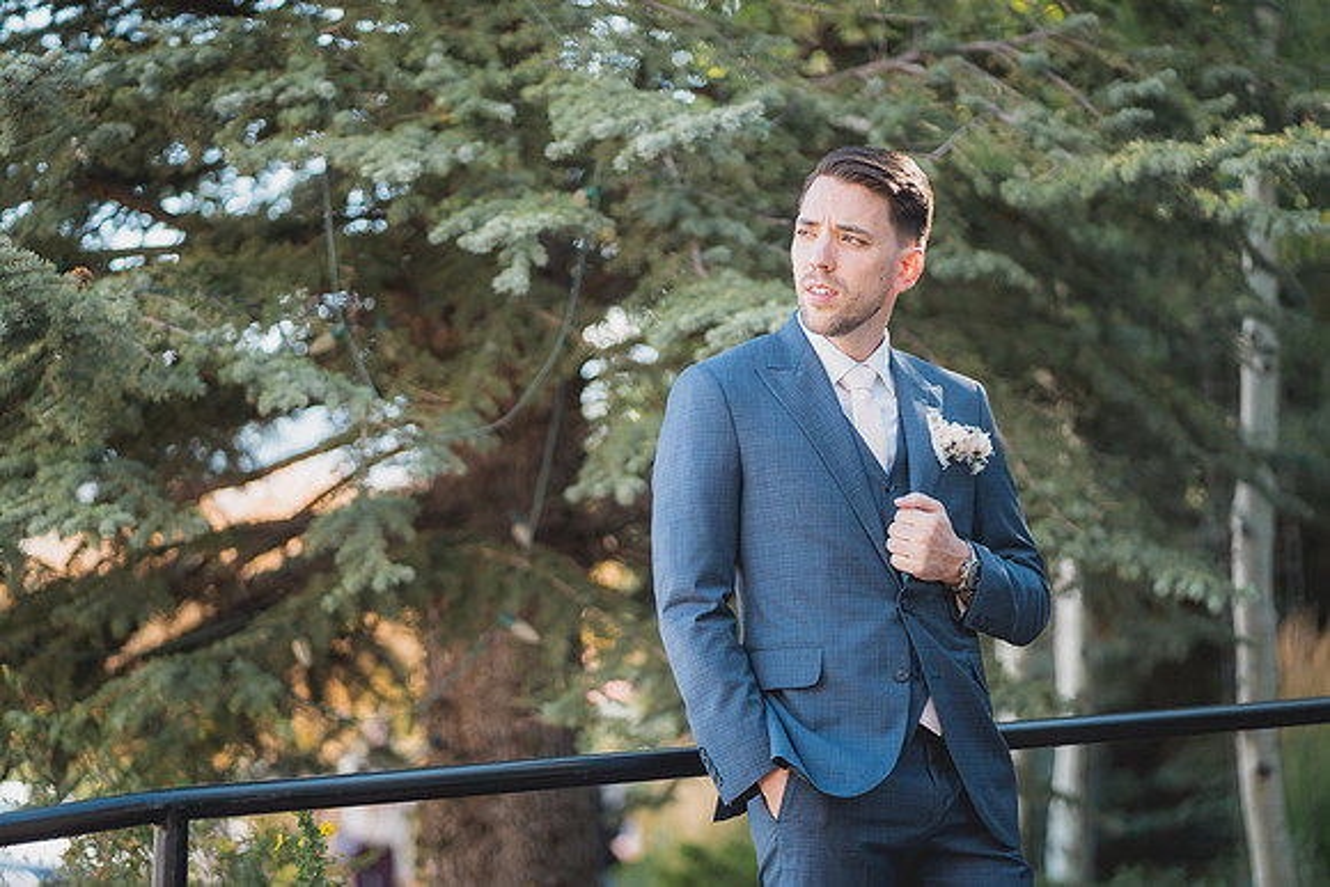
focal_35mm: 90
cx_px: 665
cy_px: 444
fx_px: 3309
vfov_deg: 15.3
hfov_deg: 22.7
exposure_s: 1/2000
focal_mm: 85
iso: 1000
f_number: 1.8
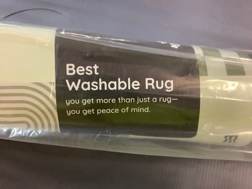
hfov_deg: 58.4
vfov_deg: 45.4
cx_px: 126
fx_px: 226
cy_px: 94
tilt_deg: -60.8
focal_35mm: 31
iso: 320
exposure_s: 1/33
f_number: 2.4
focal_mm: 3.3
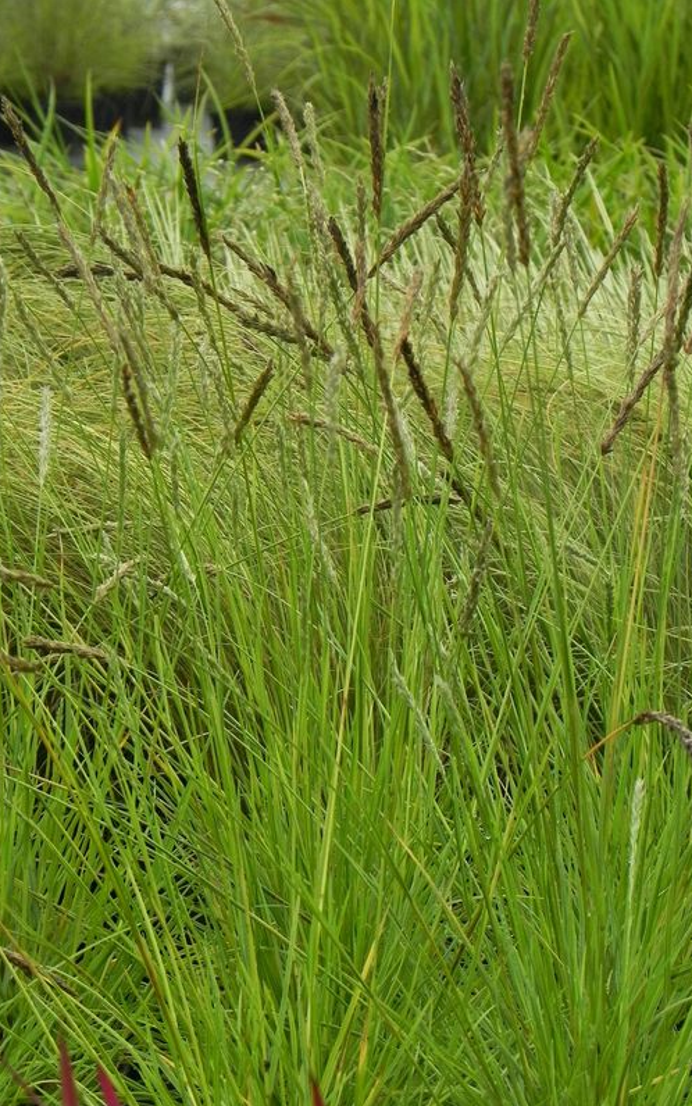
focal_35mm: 196
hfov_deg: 6.7
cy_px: 553
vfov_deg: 10.7
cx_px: 318
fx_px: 5910
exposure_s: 1/125
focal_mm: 32.7
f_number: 5
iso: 160
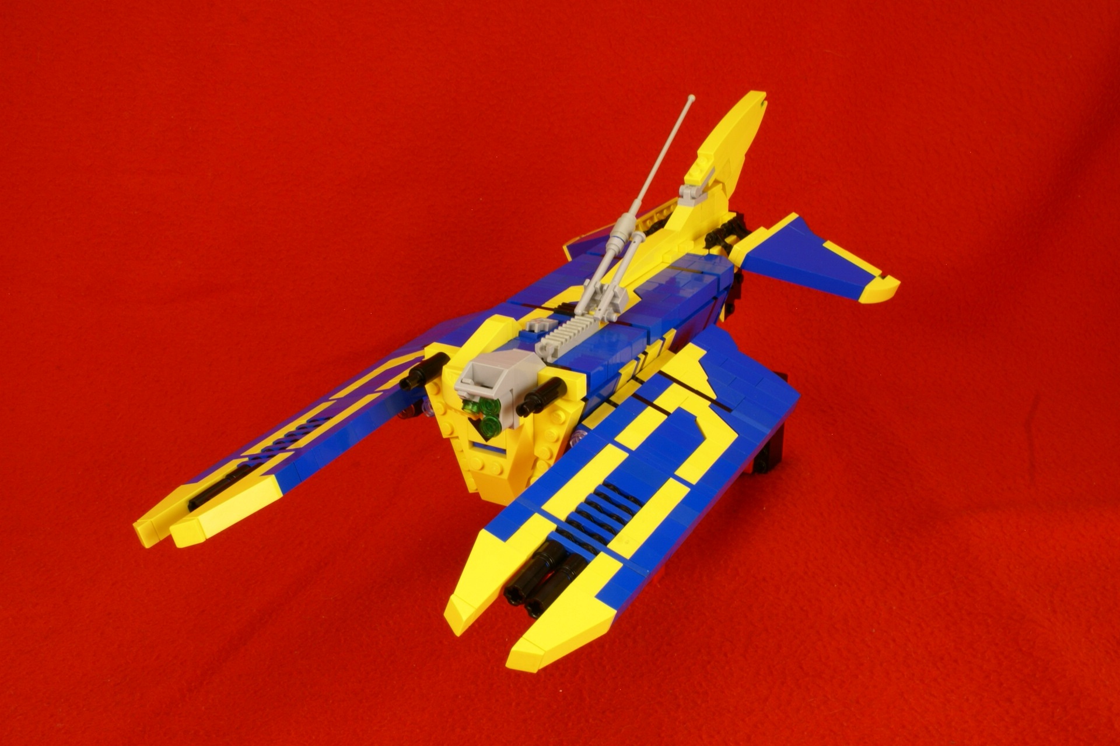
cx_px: 560
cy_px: 373
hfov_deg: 46.4
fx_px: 1307
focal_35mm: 42
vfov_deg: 31.9
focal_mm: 28
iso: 100
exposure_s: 30
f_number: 22
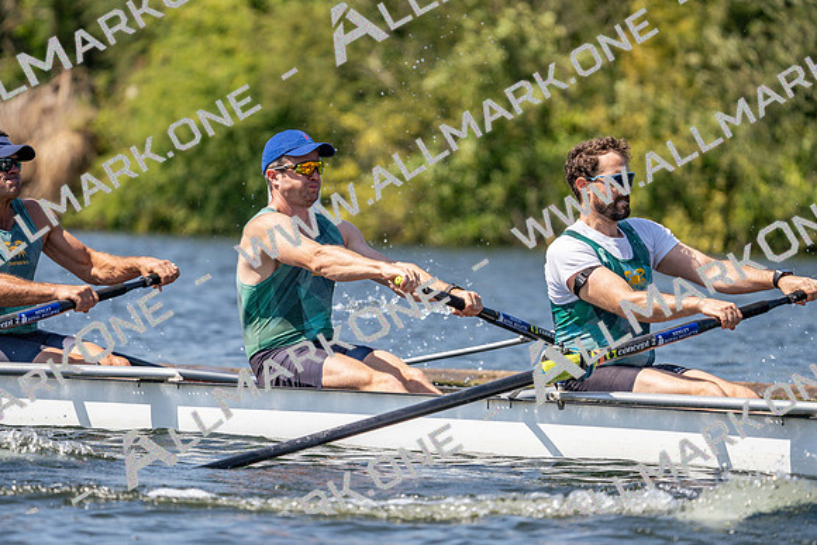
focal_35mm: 347
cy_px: 272
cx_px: 408
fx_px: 7876
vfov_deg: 4.0
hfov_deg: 5.9
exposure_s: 1/2000
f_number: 6.3
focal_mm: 347
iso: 320
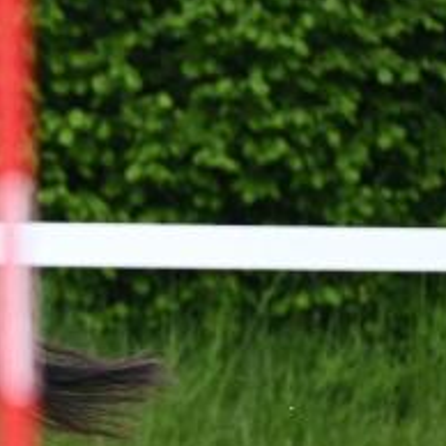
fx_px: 20408
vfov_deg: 1.3
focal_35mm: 1400
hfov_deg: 1.3
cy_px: 372
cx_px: -409
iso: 900
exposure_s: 1/1250
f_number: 5.6
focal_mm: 400
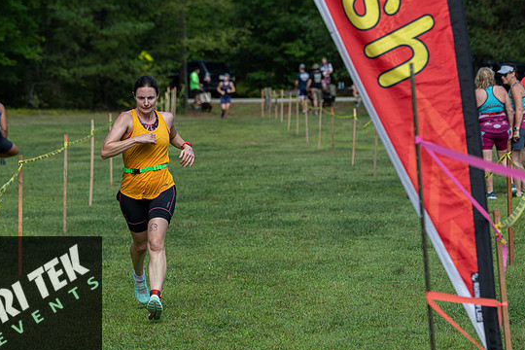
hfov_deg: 14.2
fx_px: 2114
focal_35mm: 145
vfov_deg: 9.5
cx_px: 246
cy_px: 186
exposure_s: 1/800
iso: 250
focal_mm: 135
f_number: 5.6
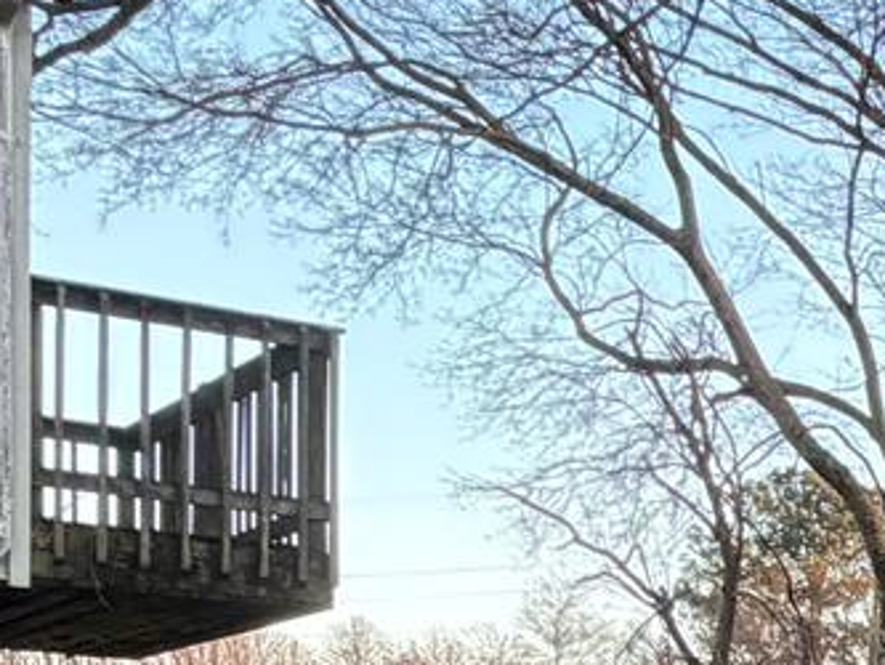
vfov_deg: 16.2
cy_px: 896
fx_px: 2199
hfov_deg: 18.5
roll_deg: -0.6
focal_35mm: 86
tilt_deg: -0.5
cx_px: 1520
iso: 160
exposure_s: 1/121
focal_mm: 2.22
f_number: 2.2
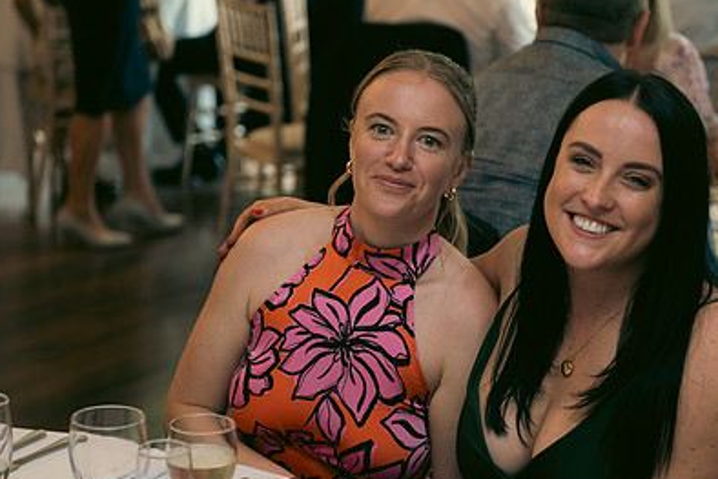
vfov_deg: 13.3
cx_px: 448
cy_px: 276
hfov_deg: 19.8
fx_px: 2055
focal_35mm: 103
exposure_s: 1/160
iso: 800
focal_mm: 70
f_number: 3.5
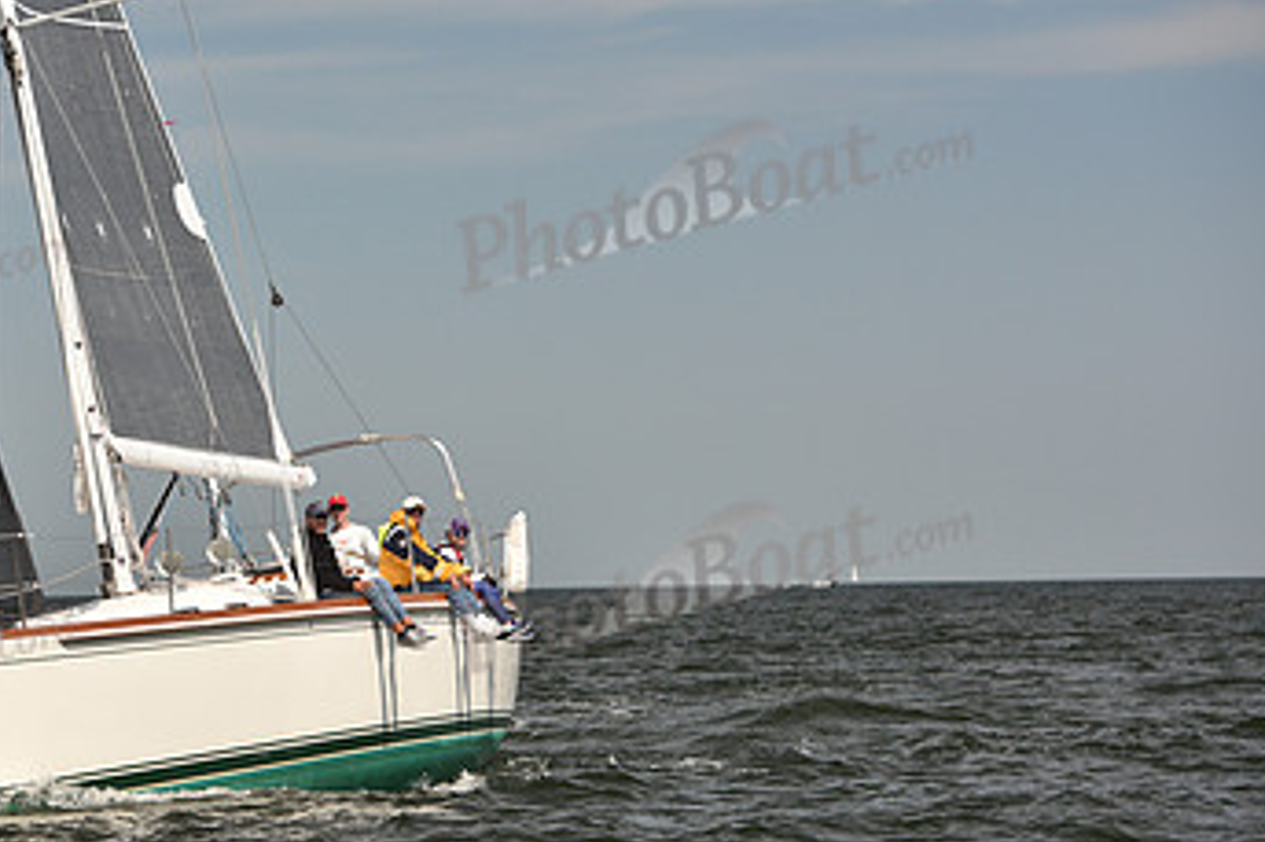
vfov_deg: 7.3
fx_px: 6638
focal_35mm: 189
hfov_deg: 10.9
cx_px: 268
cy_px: 439
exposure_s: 1/1250
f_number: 4.5
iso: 250
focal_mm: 112
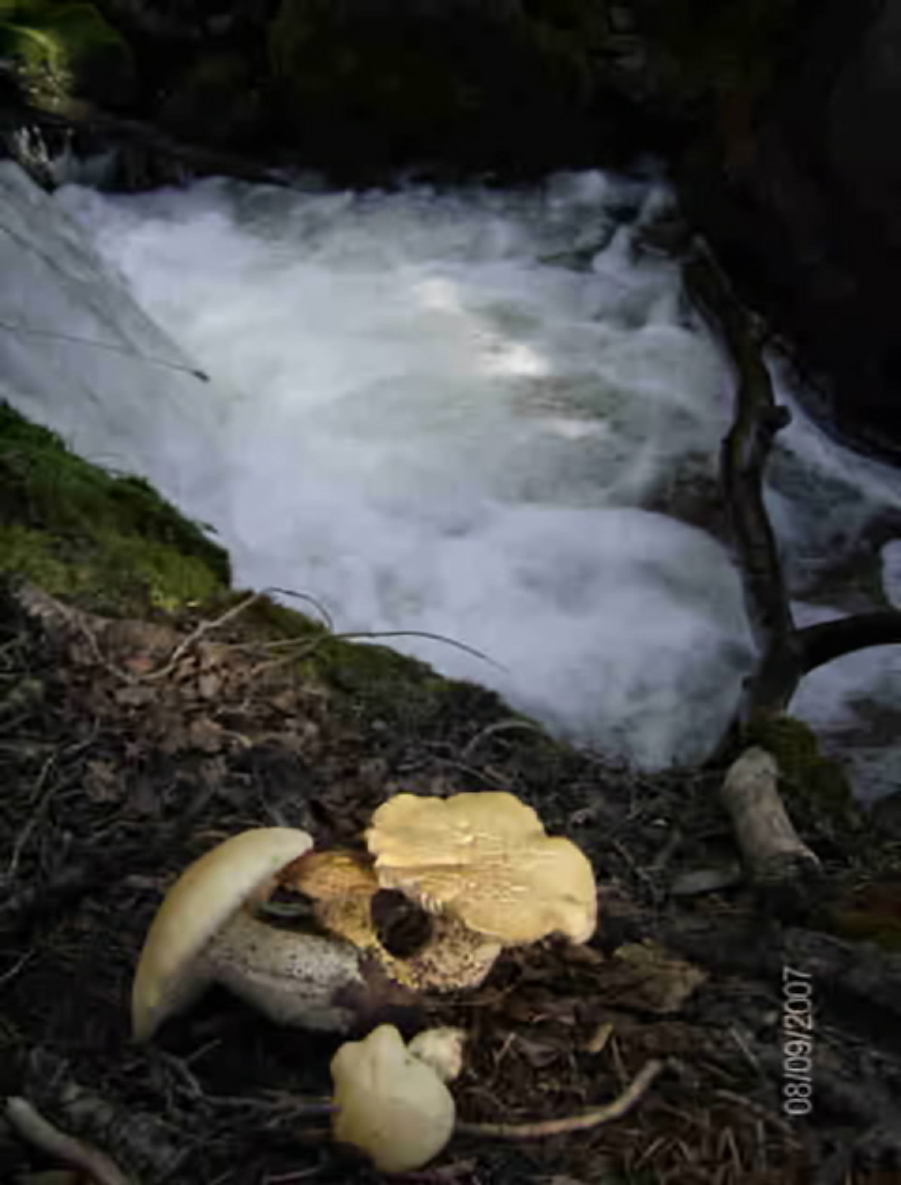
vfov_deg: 51.1
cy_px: 592
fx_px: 1238
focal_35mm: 36
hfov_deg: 40.0
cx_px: 450
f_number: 2.8
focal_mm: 6
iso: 100
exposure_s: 1/98.2
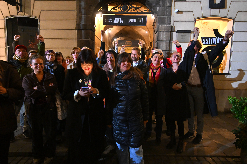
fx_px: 137
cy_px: 82
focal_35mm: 20
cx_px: 124
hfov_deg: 84.0
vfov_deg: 61.9
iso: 4000
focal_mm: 20
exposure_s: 1/30
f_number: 2.8
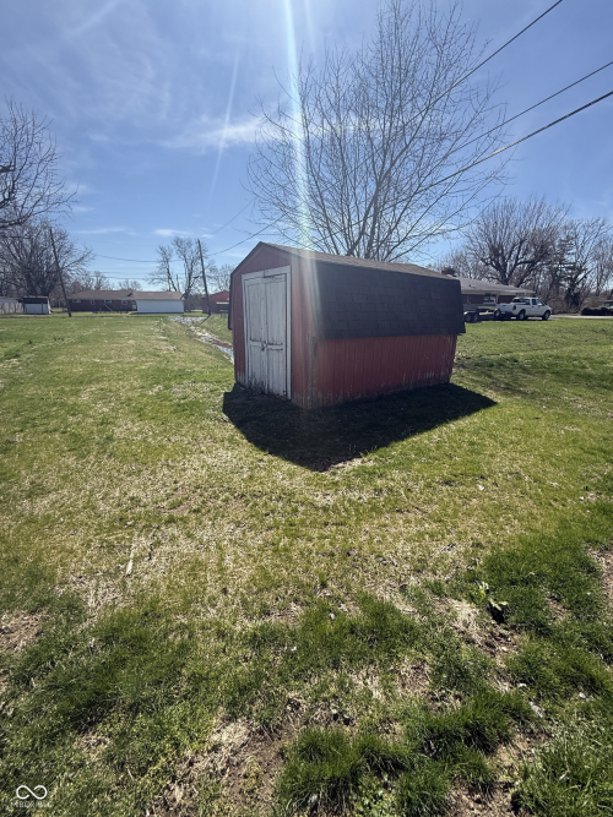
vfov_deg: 102.1
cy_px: 408
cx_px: 306
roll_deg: -2.6
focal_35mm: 14
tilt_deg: -12.7
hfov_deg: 85.7
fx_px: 331
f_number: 2.2
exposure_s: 1/1259
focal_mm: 2.22
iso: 50
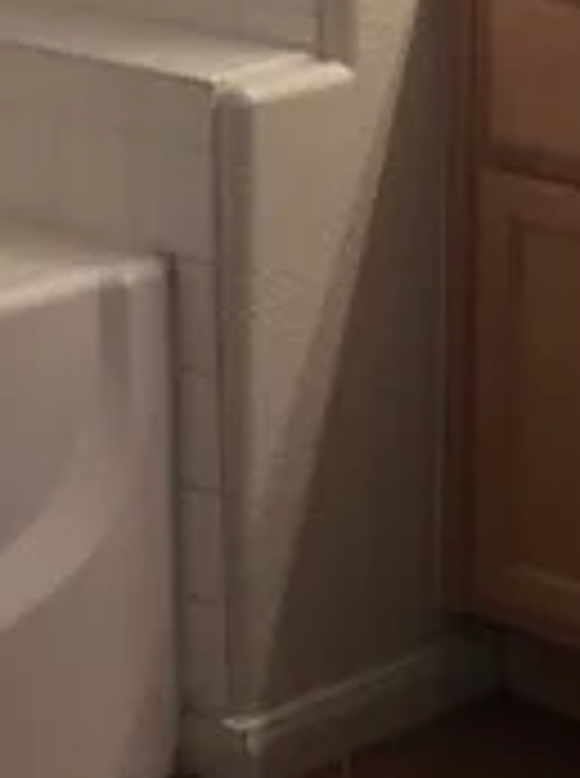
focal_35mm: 172
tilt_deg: -5.3
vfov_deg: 11.1
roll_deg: -0.9
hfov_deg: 8.6
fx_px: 3857
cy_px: -342
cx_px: 216
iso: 40
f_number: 2.2
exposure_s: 1/60
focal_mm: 4.15
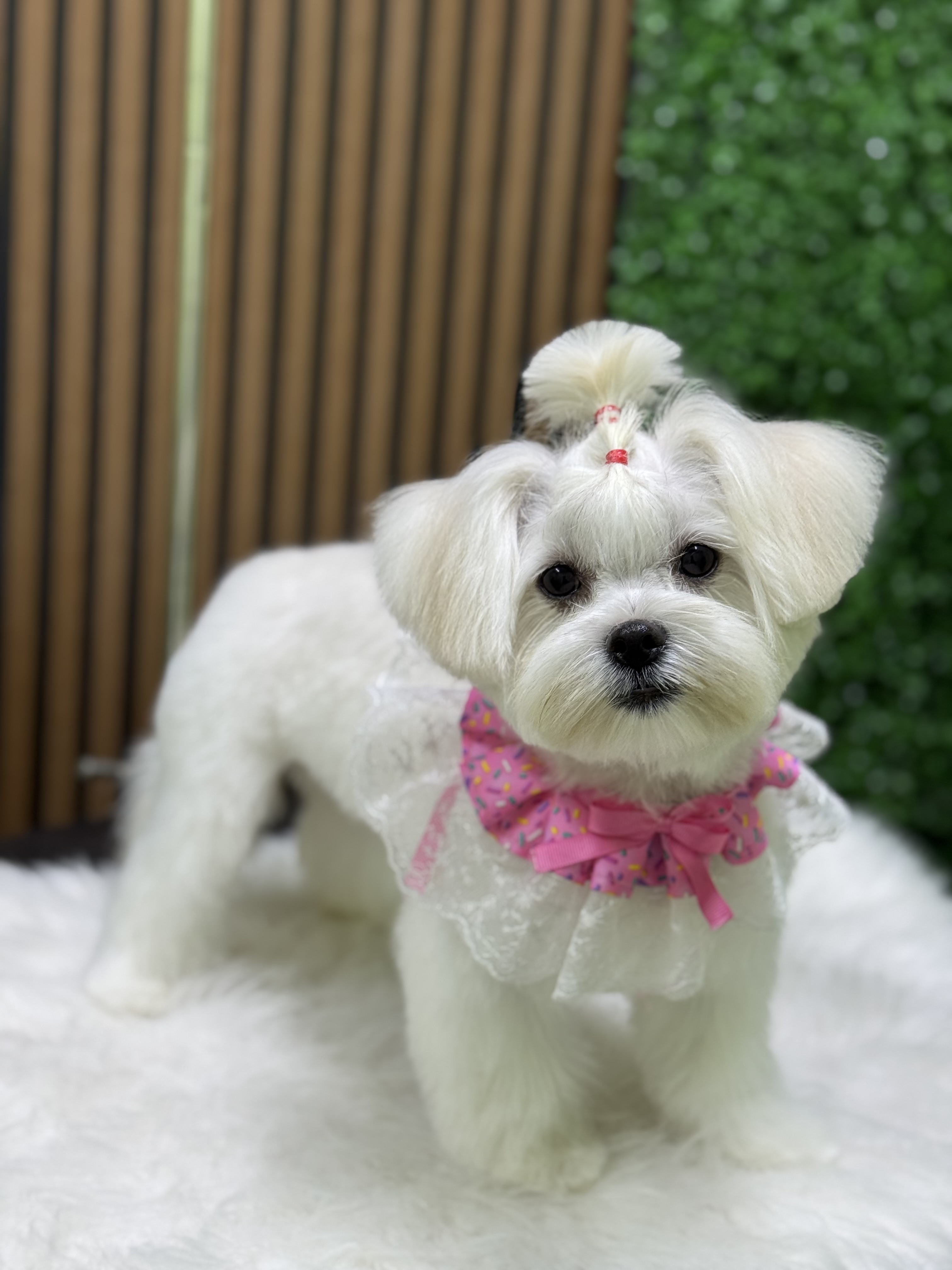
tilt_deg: -10.8
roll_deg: -3.7
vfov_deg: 39.7
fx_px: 1760
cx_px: 476
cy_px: 635
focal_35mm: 48
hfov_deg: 30.3
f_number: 1.78
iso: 80
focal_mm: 6.76
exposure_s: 1/100
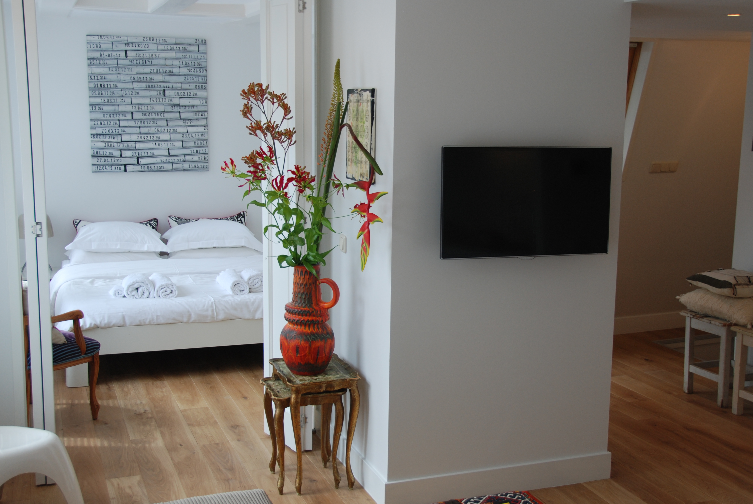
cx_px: 392
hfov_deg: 45.4
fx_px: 900
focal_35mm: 43
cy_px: 253
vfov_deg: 31.3
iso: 200
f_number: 4
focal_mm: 26
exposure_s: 1/125
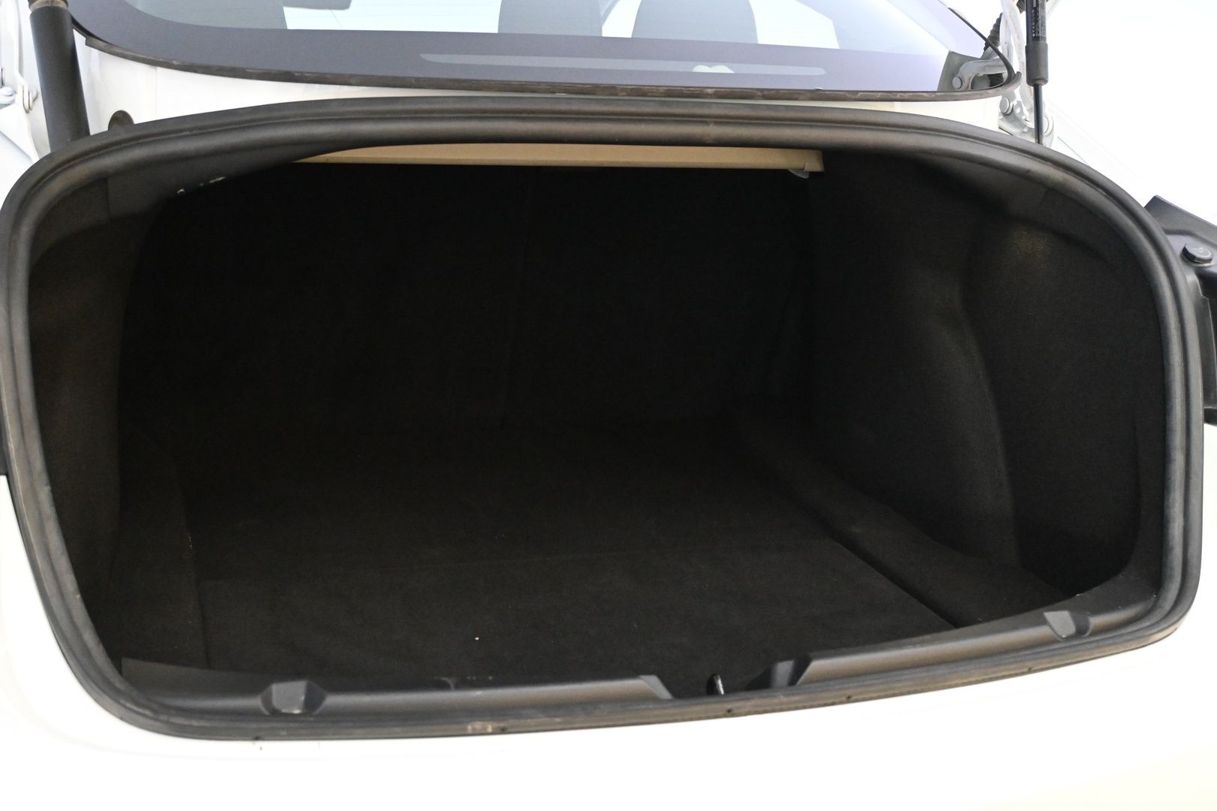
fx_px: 1470
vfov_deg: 30.8
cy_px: 406
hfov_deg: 45.0
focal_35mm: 44
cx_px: 608
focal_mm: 29
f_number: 4.8
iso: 5000
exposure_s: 1/50
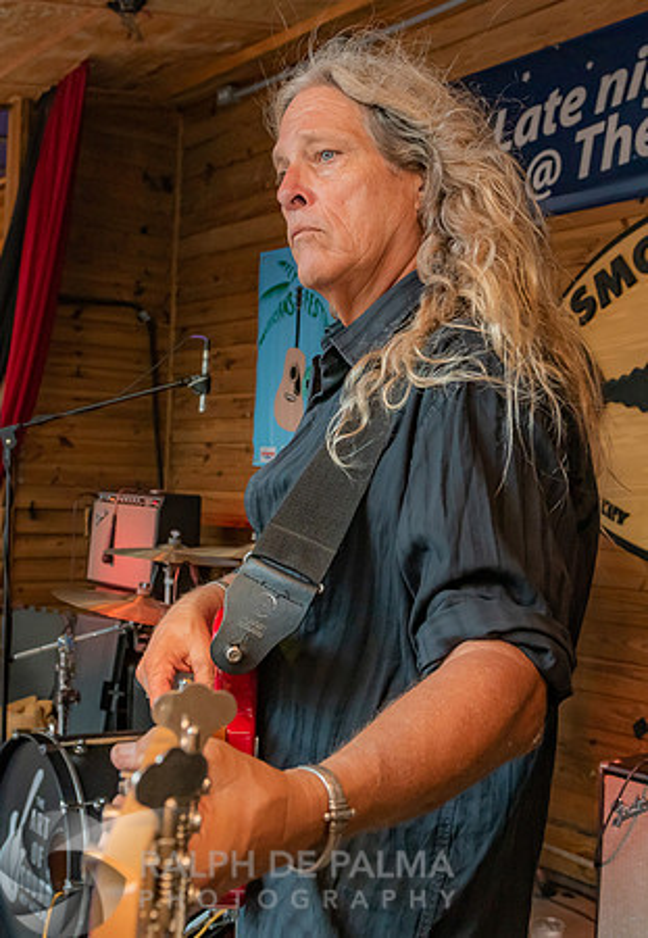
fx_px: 1262
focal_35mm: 48
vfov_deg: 40.8
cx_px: 373
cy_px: 461
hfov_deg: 28.8
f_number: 5.6
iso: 800
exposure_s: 1/160
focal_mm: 26
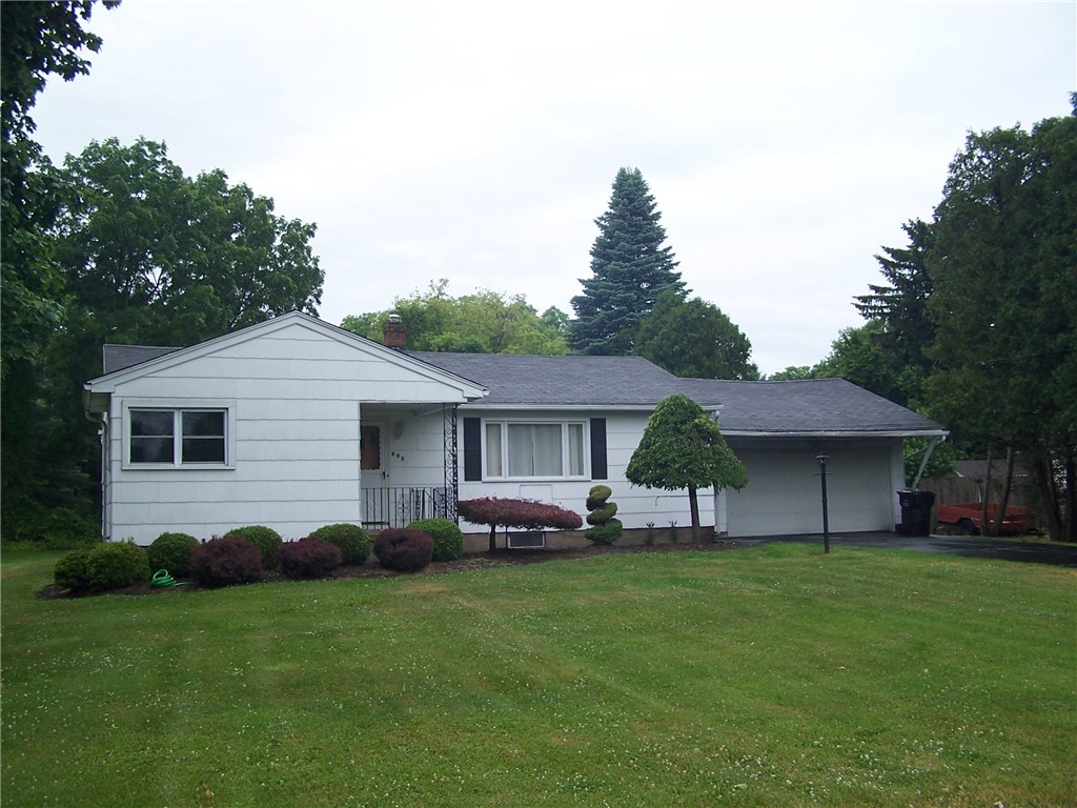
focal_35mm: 38
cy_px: 404
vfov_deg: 37.7
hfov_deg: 49.0
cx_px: 538
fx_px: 1182
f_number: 2.8
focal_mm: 6.3
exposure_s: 1/250
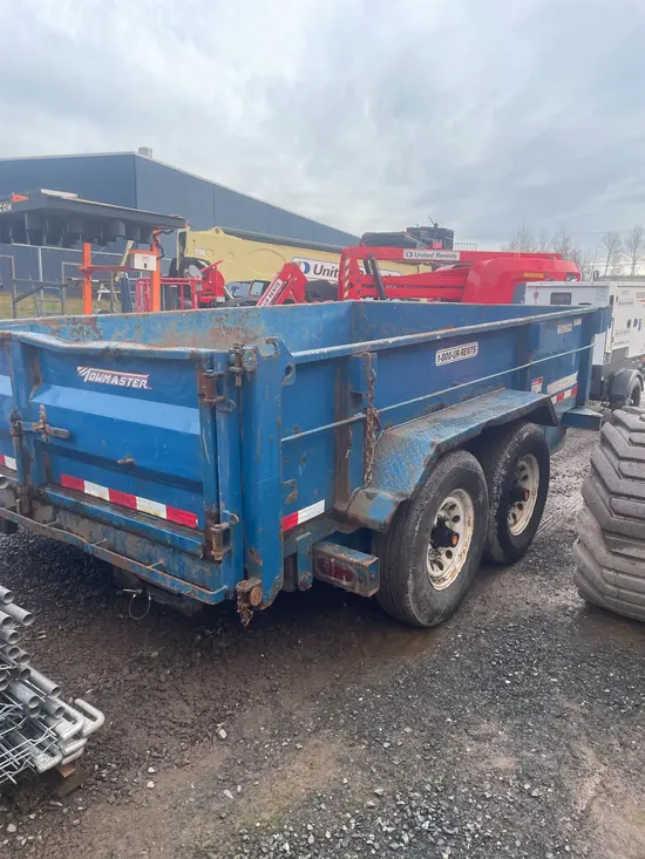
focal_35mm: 26
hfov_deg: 53.1
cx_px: 322
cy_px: 430
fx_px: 646
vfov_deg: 67.3
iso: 32
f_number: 1.6
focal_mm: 4.2
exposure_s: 1/764
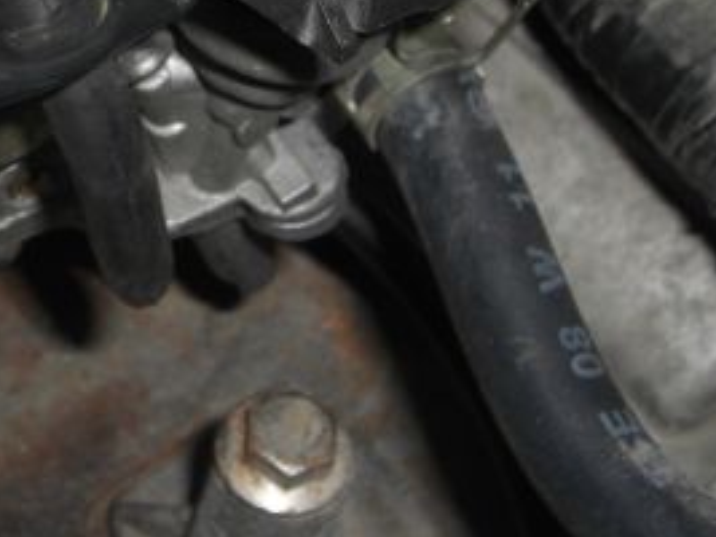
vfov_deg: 16.0
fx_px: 1881
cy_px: 27
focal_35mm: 91
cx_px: -64
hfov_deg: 20.6
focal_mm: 7.9
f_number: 4
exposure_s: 1/60
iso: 80
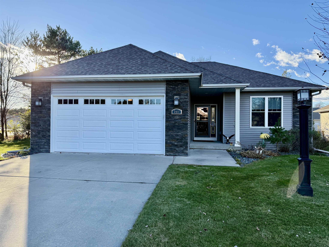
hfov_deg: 71.6
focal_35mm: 24
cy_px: 124
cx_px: 164
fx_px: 228
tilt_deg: +1.1
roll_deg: -0.3
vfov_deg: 56.8
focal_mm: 6.76
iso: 100
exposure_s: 1/1689
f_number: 1.78
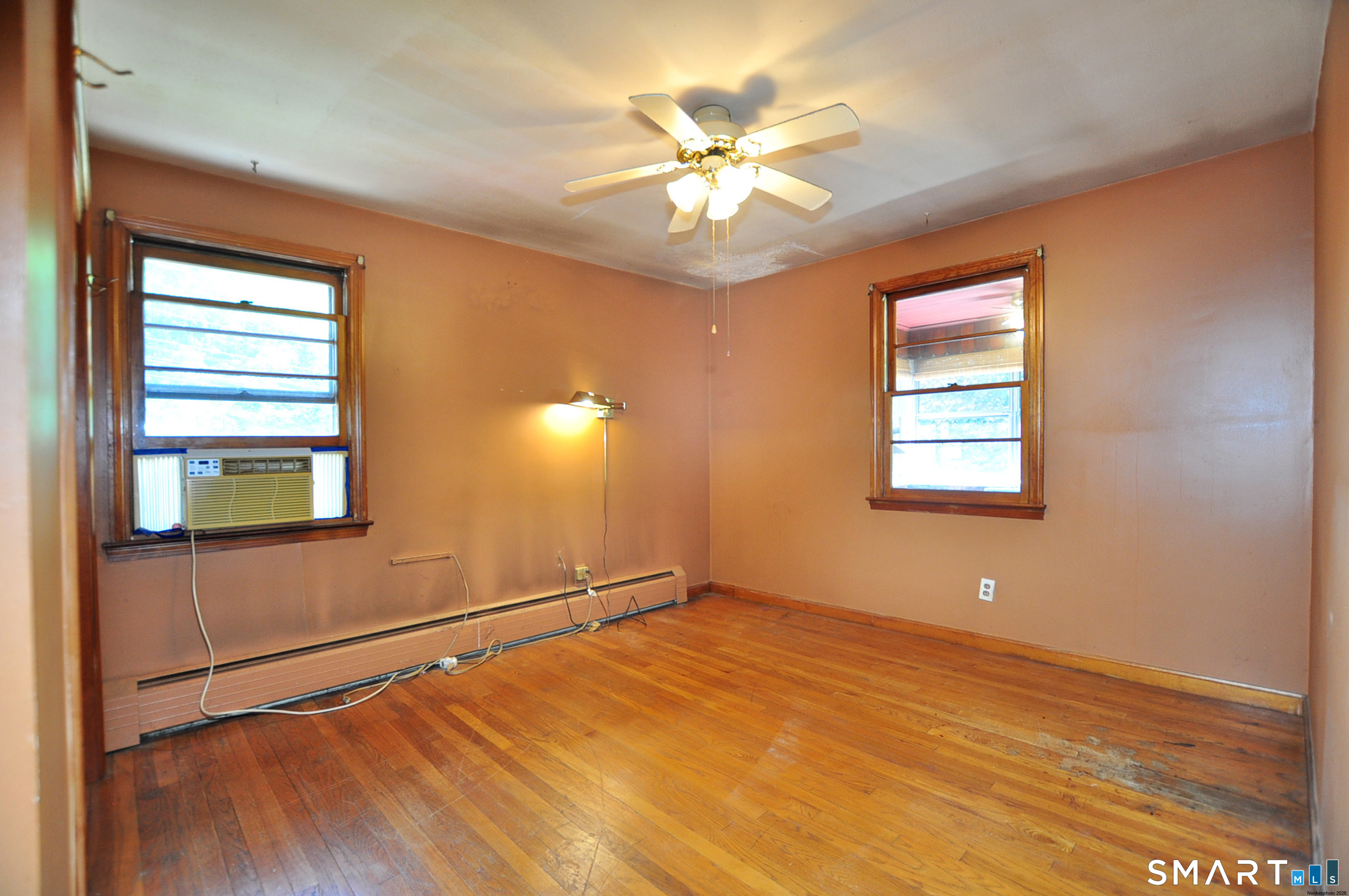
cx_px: 674
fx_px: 561
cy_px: 448
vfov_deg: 77.2
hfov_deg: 100.5
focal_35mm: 15
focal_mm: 10
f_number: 3.5
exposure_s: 1/25
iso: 400
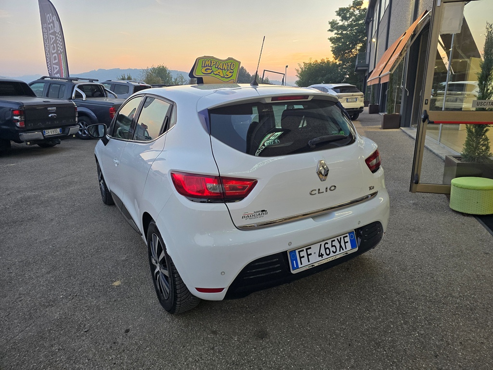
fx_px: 328
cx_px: 246
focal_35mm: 23
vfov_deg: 58.9
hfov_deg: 73.9
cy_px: 185
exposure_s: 1/180
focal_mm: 6.3
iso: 250
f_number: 1.7
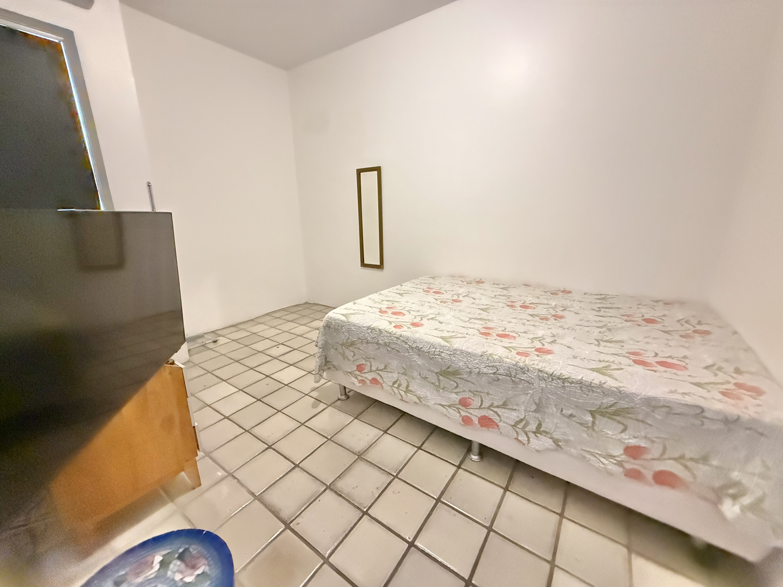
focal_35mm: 14
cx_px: 392
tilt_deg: -14.0
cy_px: 294
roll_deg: +1.3
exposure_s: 1/48
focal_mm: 2.22
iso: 1600
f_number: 2.2
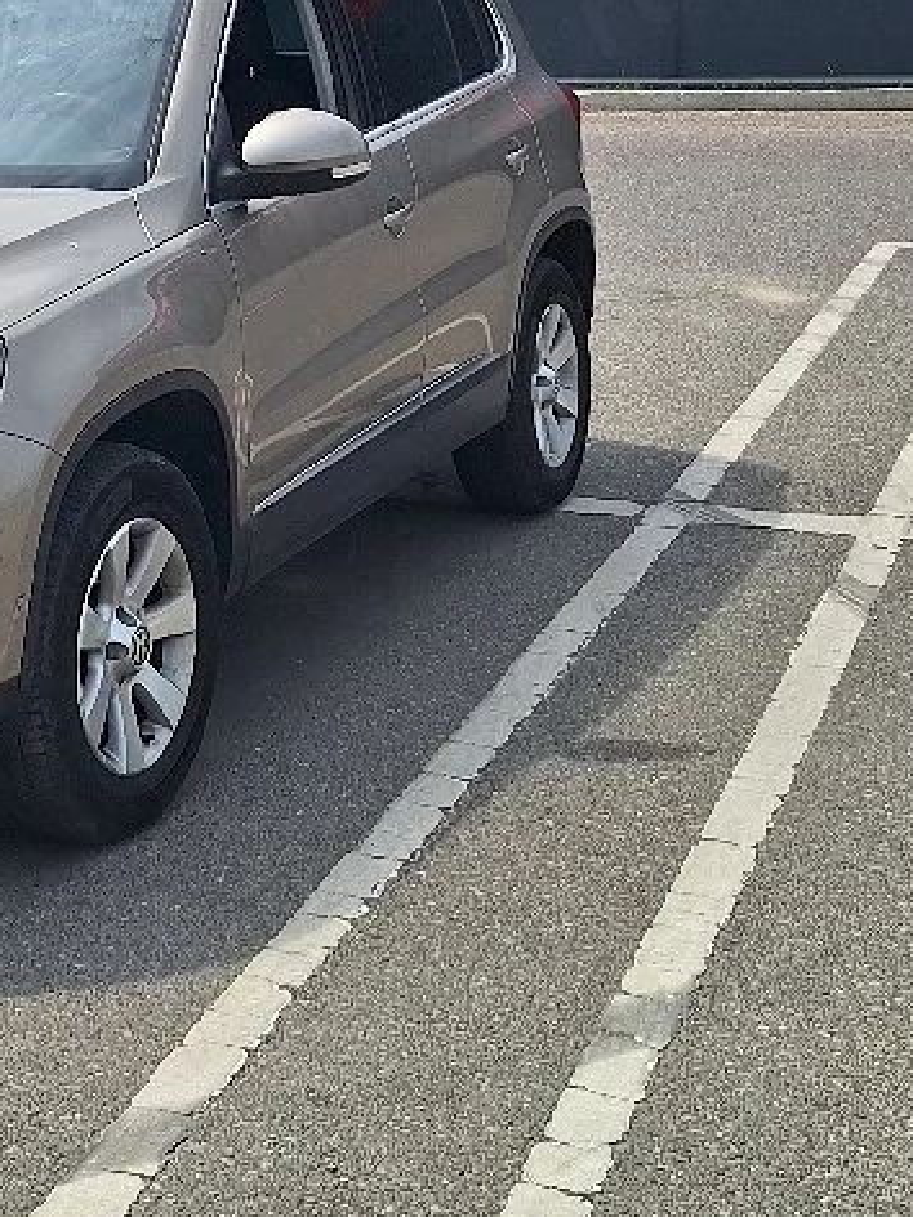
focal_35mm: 65
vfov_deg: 29.2
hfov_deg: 21.5
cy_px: 251
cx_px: -75
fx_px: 2286
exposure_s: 1/10000
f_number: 1.8
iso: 40
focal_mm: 5.54
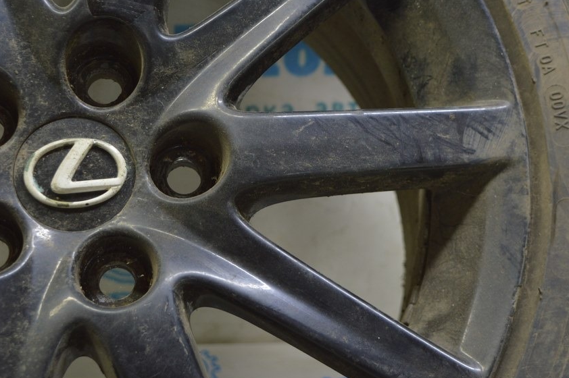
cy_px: 163
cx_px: 320
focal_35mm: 73
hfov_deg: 27.7
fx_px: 1153
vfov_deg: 18.6
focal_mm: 40
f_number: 5.6
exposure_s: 1/20
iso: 400
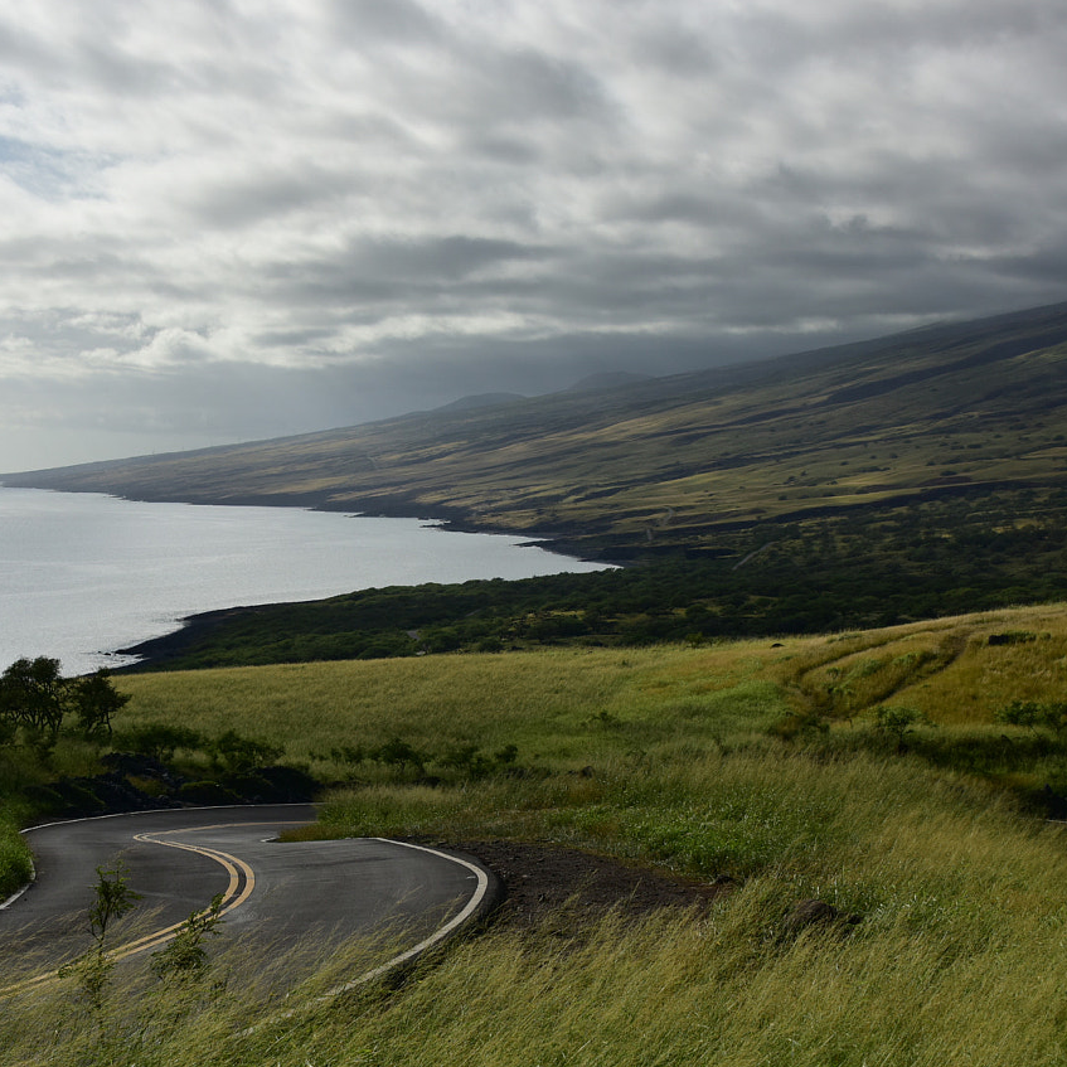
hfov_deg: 28.1
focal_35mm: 61
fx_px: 2127
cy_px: 665
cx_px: 426
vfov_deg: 28.1
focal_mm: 38
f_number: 10
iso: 250
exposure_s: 1/400
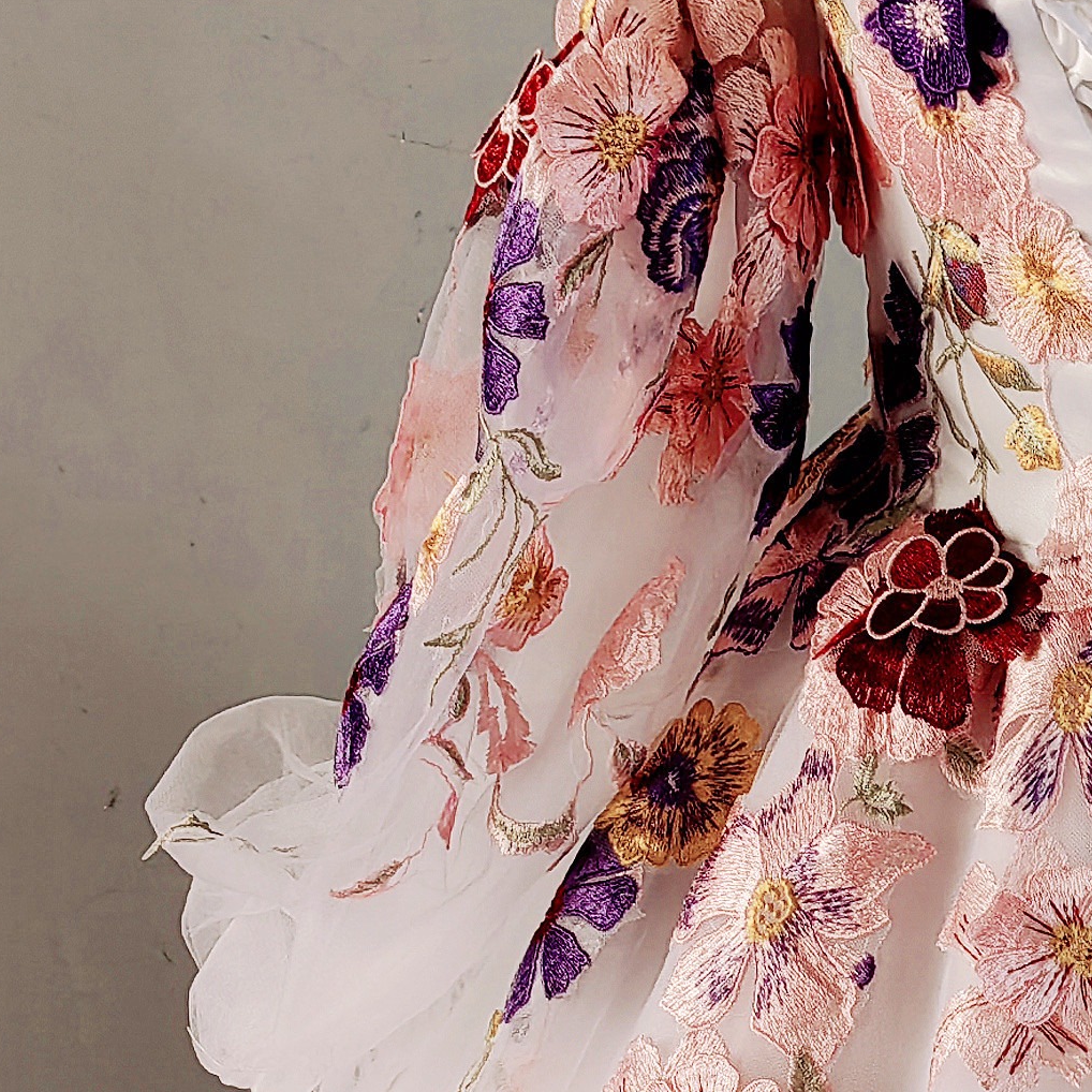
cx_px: 1238
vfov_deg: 17.9
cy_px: 963
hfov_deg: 17.4
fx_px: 3426
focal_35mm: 96
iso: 200
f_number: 1.8
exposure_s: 1/120
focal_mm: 5.54
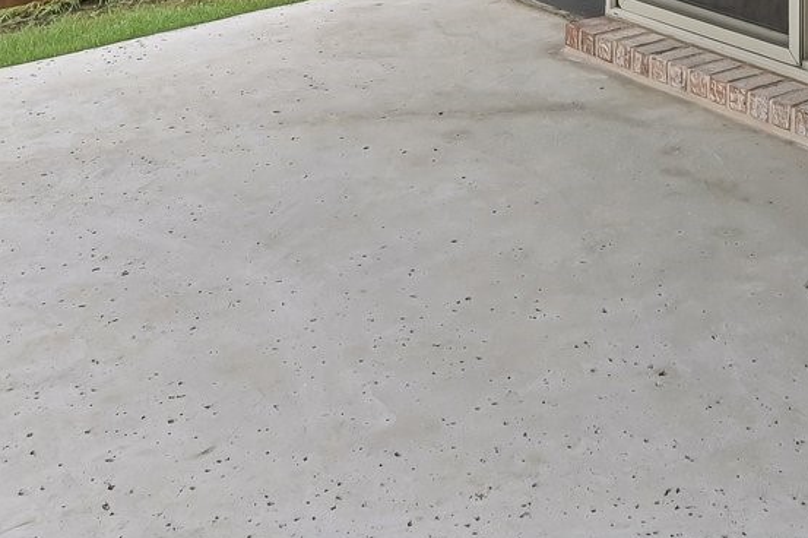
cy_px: -412
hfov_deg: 30.5
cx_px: 723
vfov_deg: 17.7
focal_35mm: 63
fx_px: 1413
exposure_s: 1/320
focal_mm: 17
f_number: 8
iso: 400
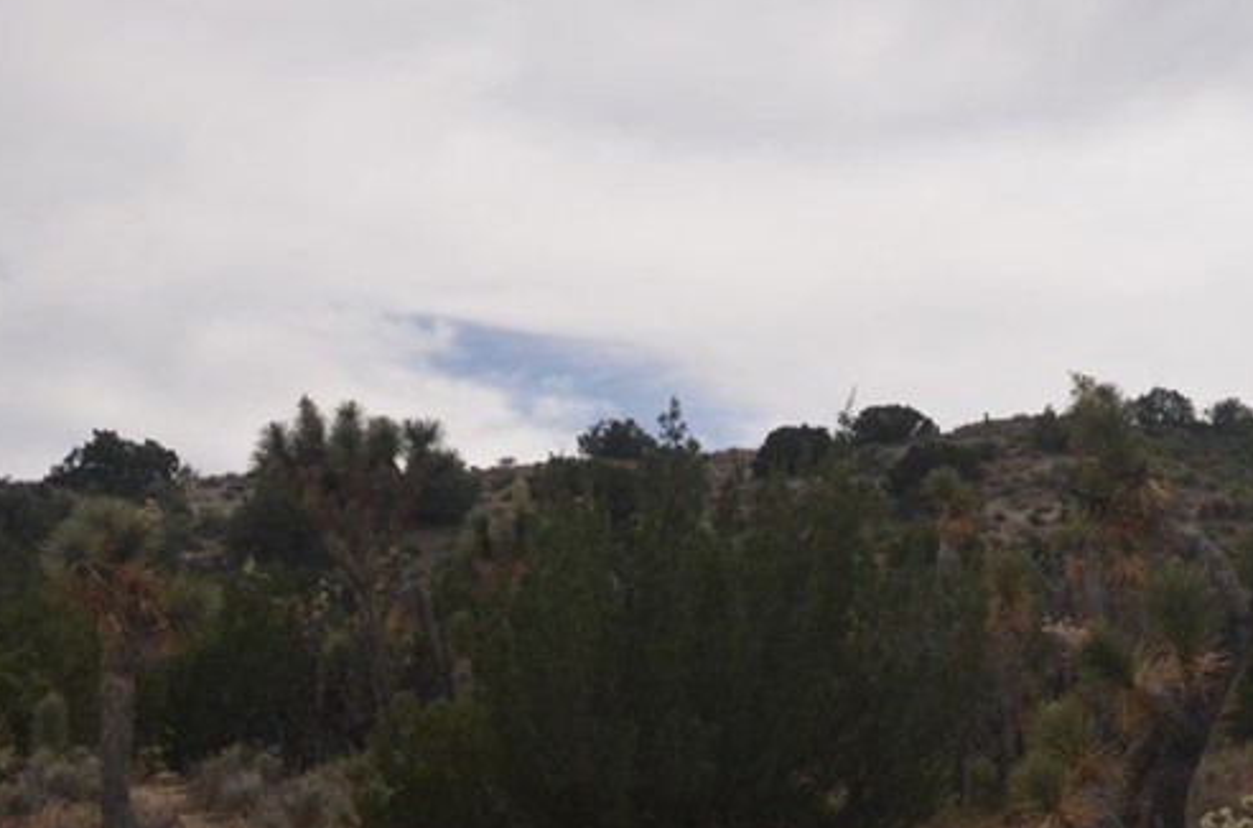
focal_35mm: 75
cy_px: 843
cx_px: 797
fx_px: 2603
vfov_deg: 17.6
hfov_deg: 27.0
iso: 100
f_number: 5.6
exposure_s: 1/250
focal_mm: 24
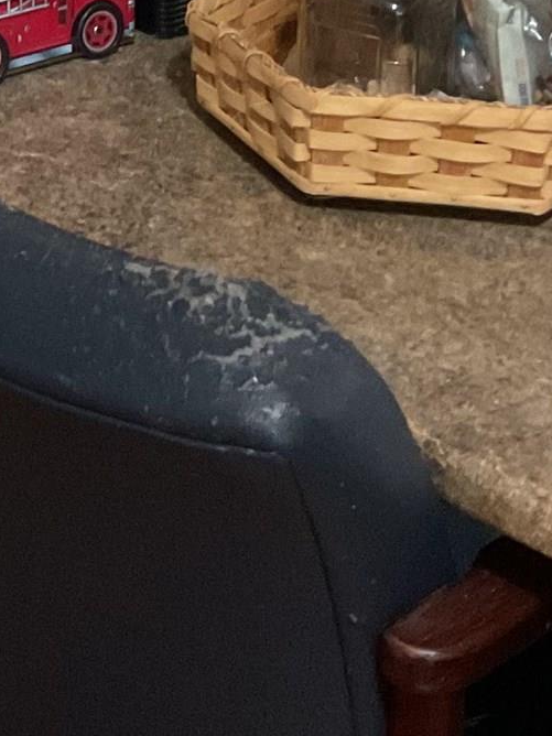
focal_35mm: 100
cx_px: -144
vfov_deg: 17.8
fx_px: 2126
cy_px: -331
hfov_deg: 14.3
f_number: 1.8
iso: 320
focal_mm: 3
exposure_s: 1/40
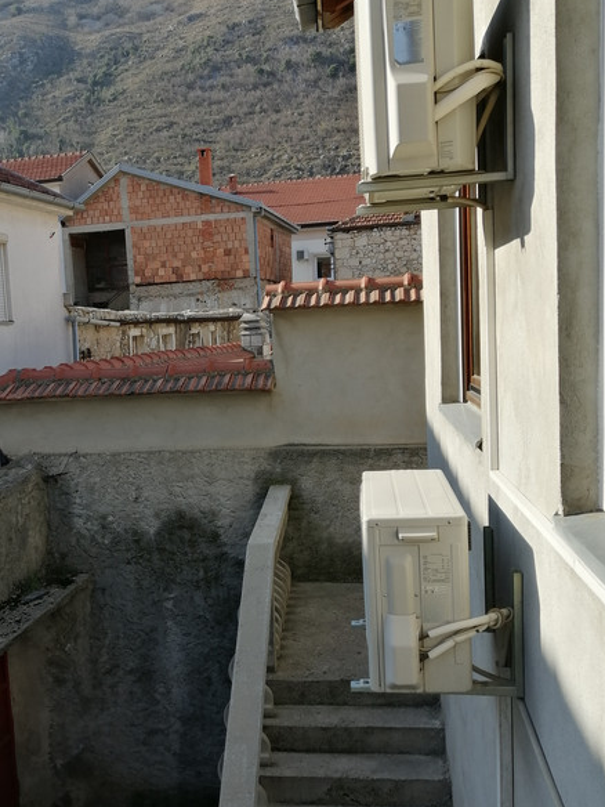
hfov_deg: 38.4
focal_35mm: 37
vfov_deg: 50.1
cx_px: 227
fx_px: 862
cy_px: 434
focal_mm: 3.88
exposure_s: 1/895
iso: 50
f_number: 1.8
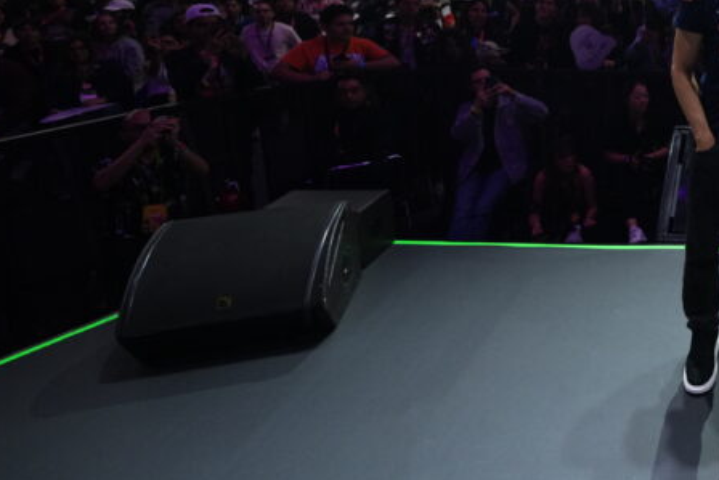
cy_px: 20
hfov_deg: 44.0
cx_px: 802
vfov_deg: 37.5
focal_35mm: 32
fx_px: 639
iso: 1000
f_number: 1.8
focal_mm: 14
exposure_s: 1/500
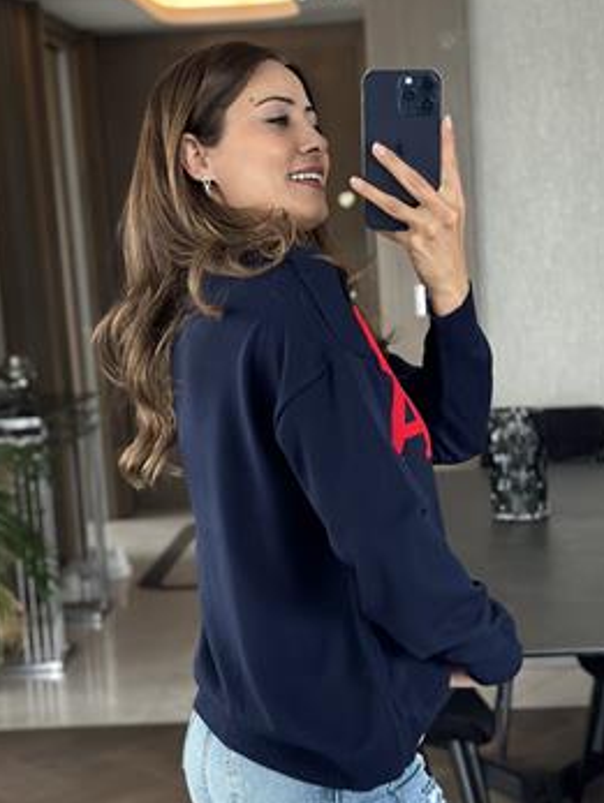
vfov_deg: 27.7
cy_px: 447
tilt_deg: -15.8
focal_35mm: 70
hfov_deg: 21.0
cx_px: 354
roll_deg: +3.4
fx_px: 1626
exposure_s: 1/50
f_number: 1.78
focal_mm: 6.86
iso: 320
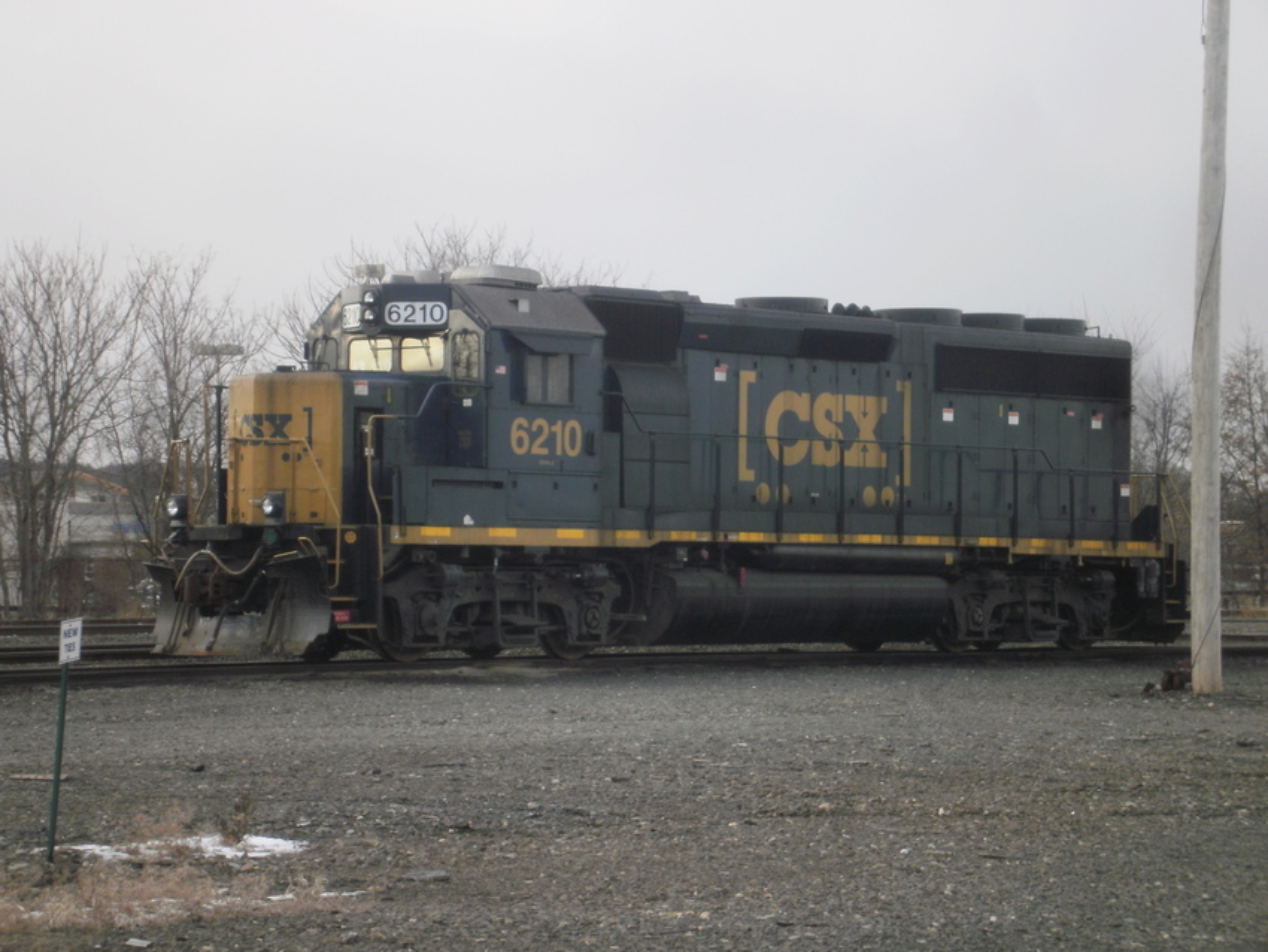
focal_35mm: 105
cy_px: 476
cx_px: 634
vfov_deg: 14.1
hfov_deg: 18.7
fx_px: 3847
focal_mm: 18.6
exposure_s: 1/100
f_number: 5.9
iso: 125
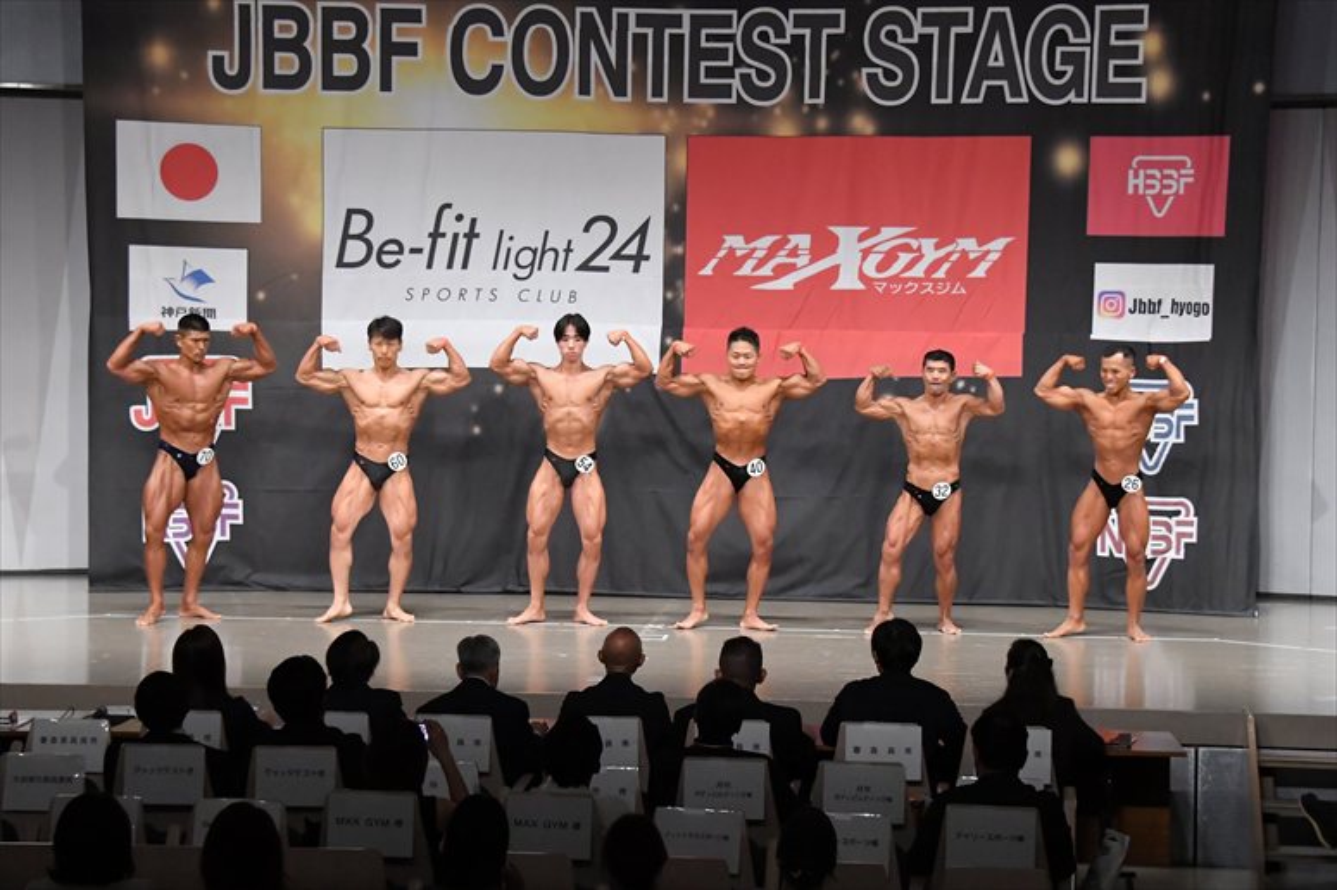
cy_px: 445
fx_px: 3452
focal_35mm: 93
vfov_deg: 14.7
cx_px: 668
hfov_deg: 21.9
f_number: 5.6
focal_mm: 62
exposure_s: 1/400
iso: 6400
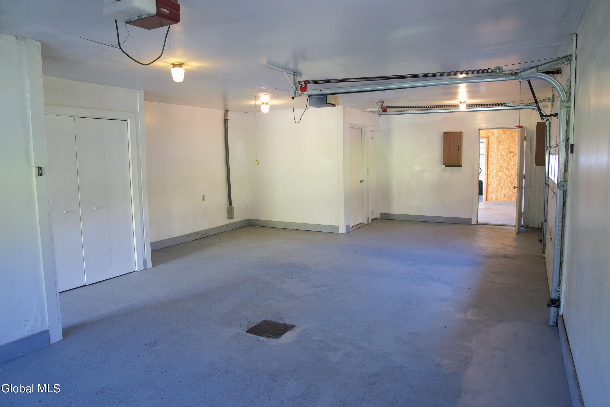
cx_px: 305
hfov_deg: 73.7
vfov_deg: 53.2
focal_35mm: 24
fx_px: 407
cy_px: 204
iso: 2500
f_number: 5
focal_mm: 24
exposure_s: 1/50
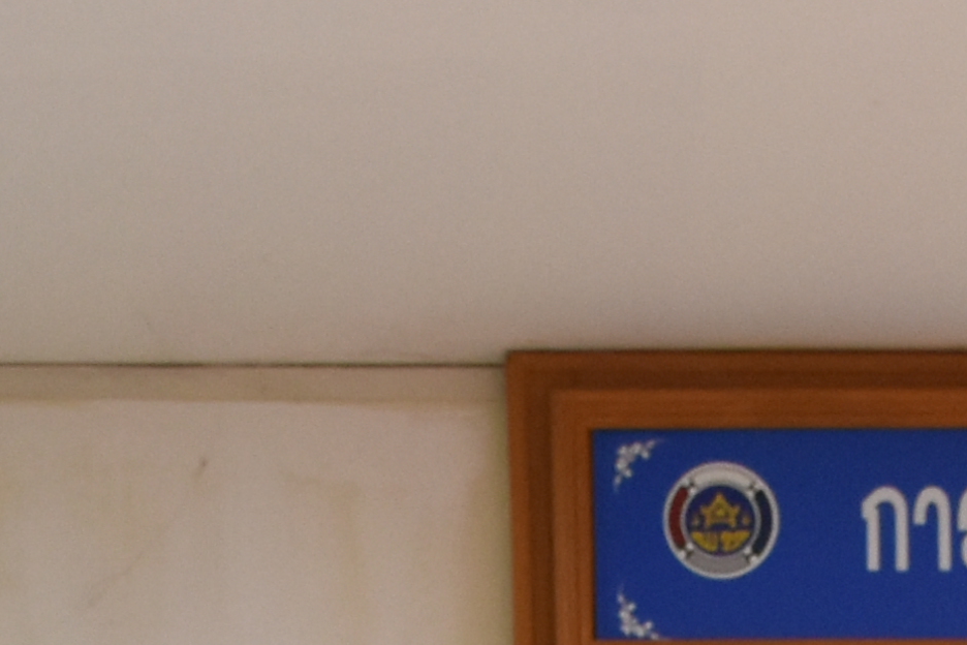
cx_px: 709
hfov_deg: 9.3
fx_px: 5941
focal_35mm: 221
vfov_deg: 5.8
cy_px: 1904
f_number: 3.8
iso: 1000
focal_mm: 23
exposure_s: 1/60
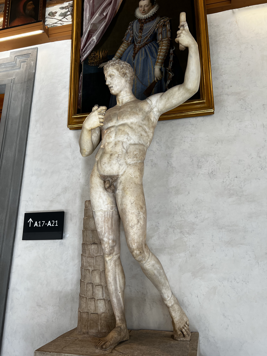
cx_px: 134
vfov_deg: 67.3
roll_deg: -0.3
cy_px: 178
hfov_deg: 53.1
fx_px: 267
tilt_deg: +16.4
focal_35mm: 26
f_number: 1.5
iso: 40
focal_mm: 5.7
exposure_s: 1/82
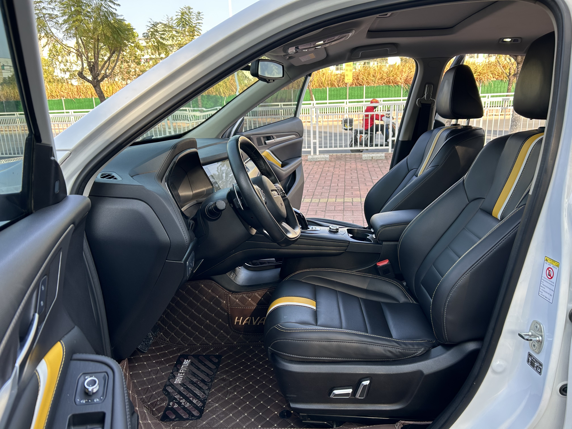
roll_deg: +2.0
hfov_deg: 67.3
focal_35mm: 26
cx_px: 286
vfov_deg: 53.1
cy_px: 214
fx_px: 430
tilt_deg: -15.4
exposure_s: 1/347
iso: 50
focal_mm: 5.7
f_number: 1.5
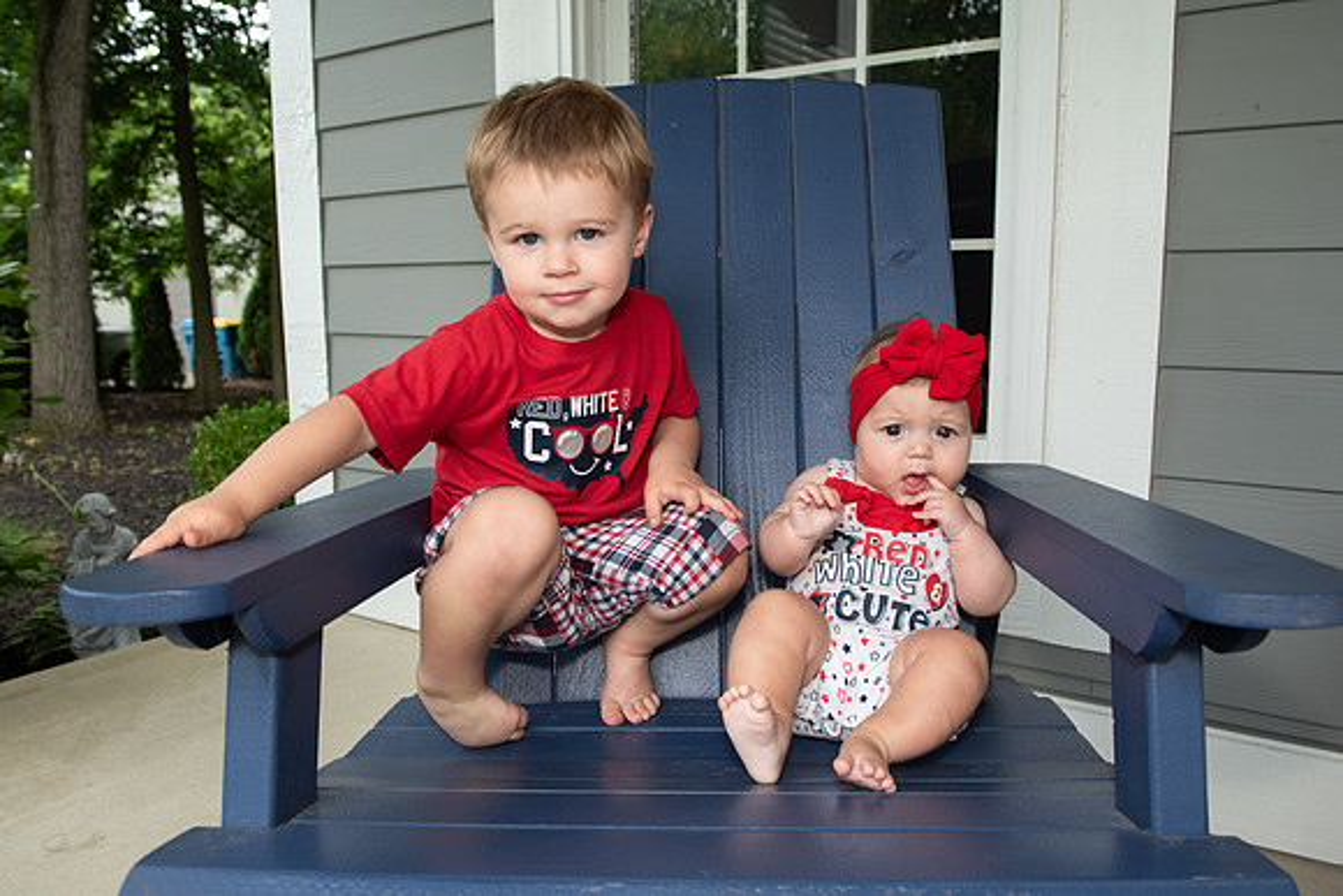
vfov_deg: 49.1
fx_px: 981
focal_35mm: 26
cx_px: 690
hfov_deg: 68.8
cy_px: 447
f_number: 5.6
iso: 400
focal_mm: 24
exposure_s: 1/125
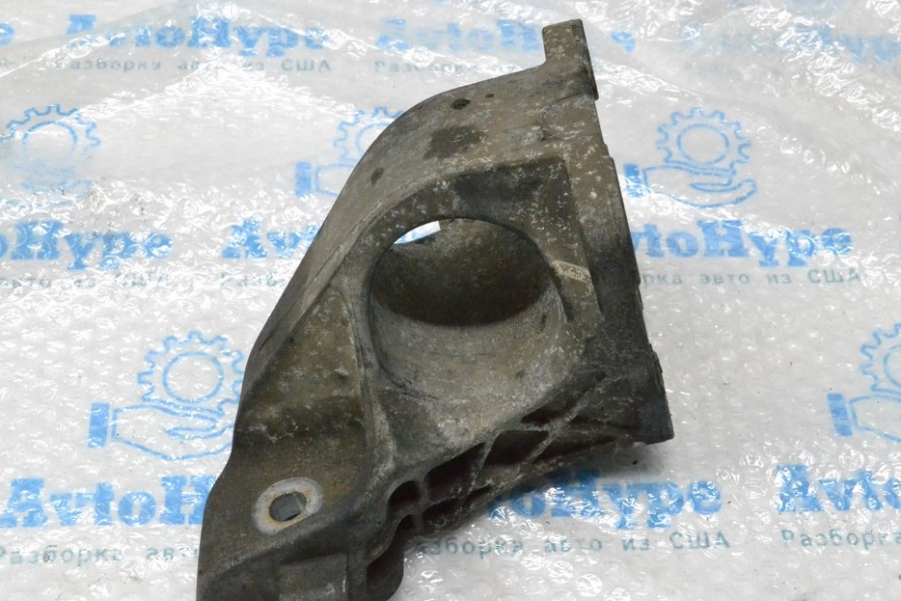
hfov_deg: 34.7
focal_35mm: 58
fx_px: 1440
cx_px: 435
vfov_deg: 23.6
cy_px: 302
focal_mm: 35
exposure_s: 1/160
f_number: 11
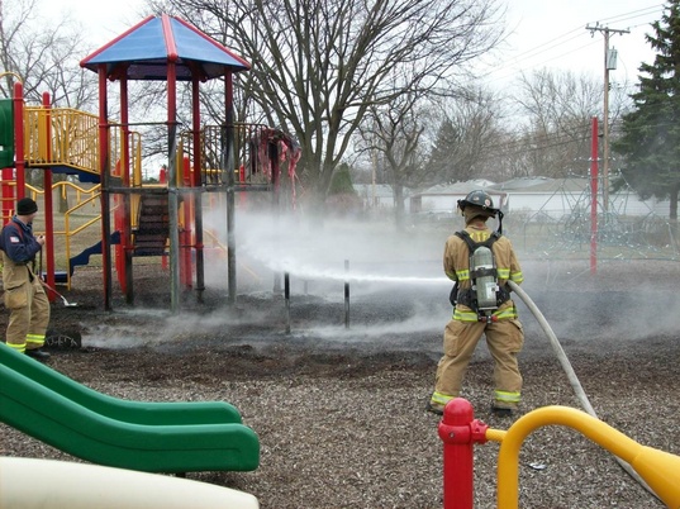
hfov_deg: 42.1
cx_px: 340
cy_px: 254
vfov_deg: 32.1
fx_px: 883
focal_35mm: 45
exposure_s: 1/441
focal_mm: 7.6
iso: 80
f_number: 3
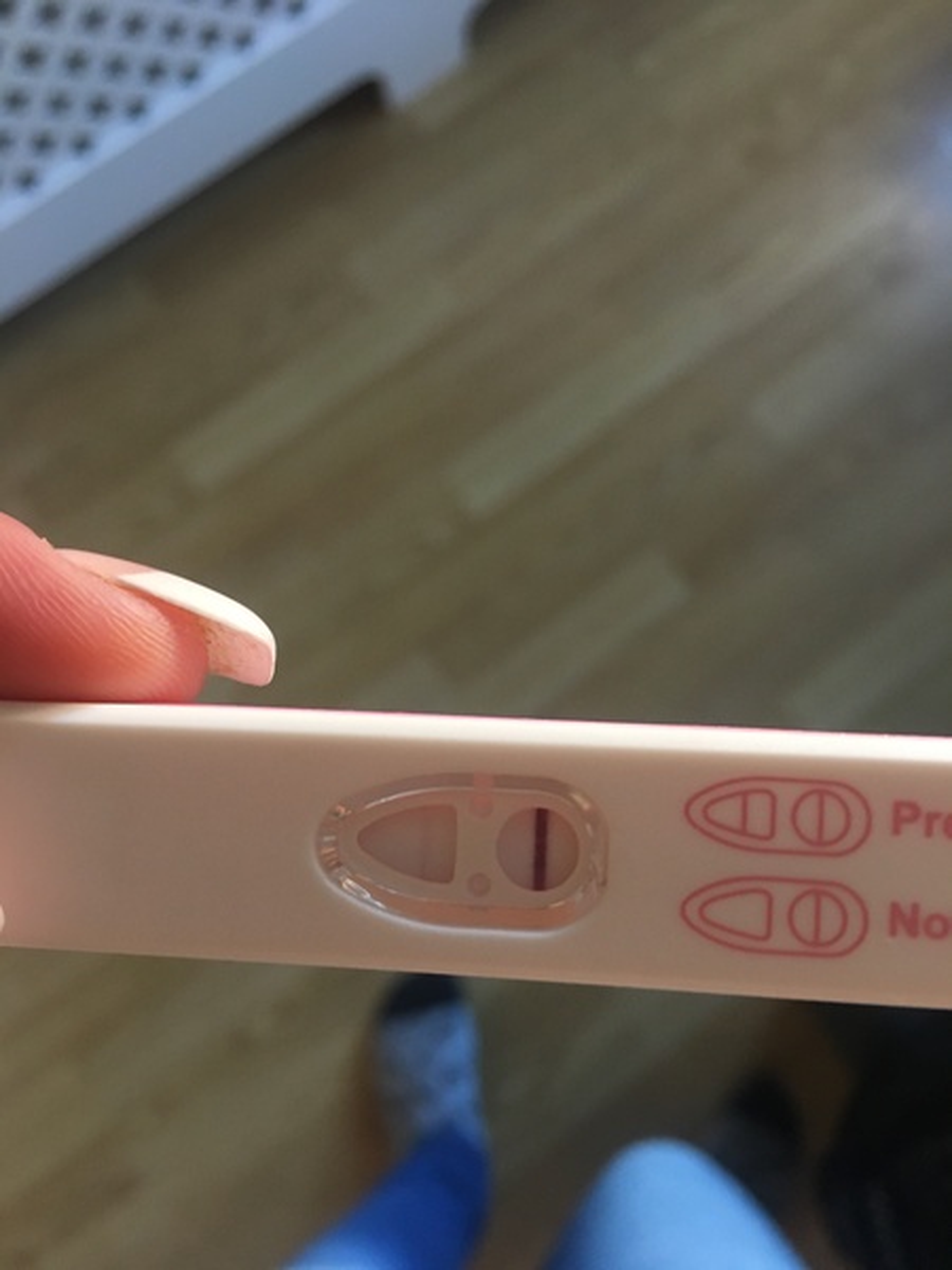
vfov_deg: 61.7
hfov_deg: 48.2
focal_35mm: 29
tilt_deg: -79.0
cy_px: 635
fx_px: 1063
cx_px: 476
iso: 160
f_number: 2.2
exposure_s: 1/33
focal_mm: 4.15
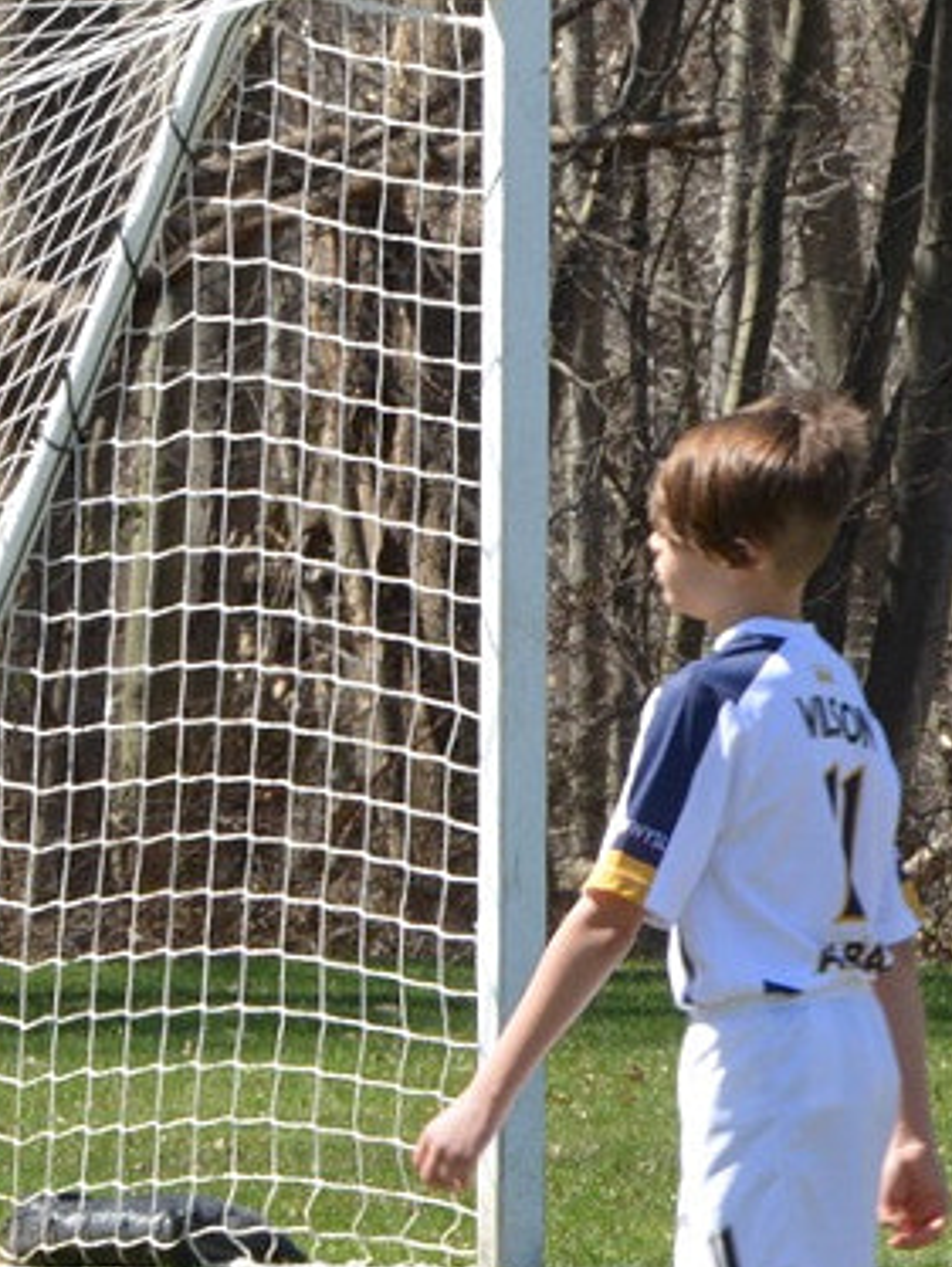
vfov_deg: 2.4
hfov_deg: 1.8
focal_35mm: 822
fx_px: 30108
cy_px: 625
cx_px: 1738
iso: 640
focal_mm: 200
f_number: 22
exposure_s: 1/100
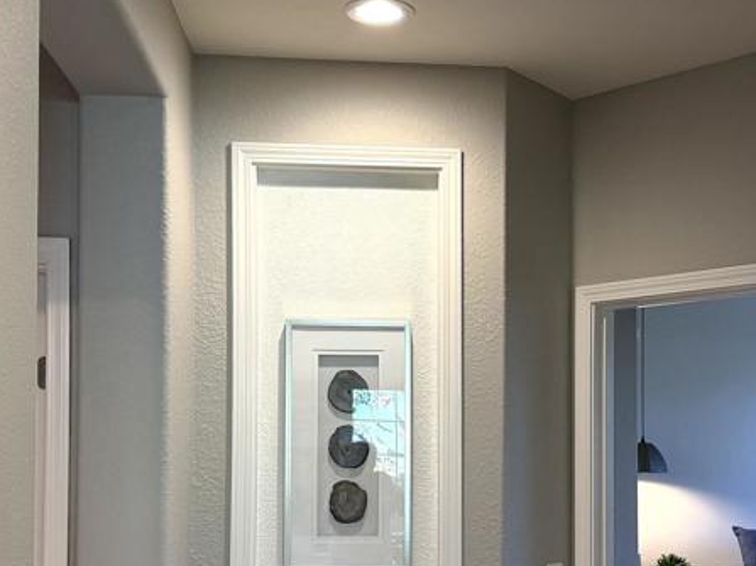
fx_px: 1201
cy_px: 422
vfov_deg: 26.2
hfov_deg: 34.8
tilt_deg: +1.3
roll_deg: +1.0
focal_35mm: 55
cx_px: 472
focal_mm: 6.76
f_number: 1.78
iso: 250
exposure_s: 1/120
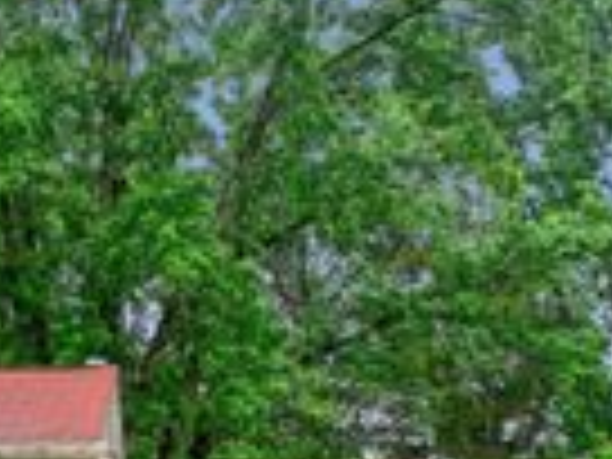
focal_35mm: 88
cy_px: 630
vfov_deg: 15.8
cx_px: 189
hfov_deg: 22.1
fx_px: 1556
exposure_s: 1/500
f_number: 2.8
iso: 200
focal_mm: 12.3
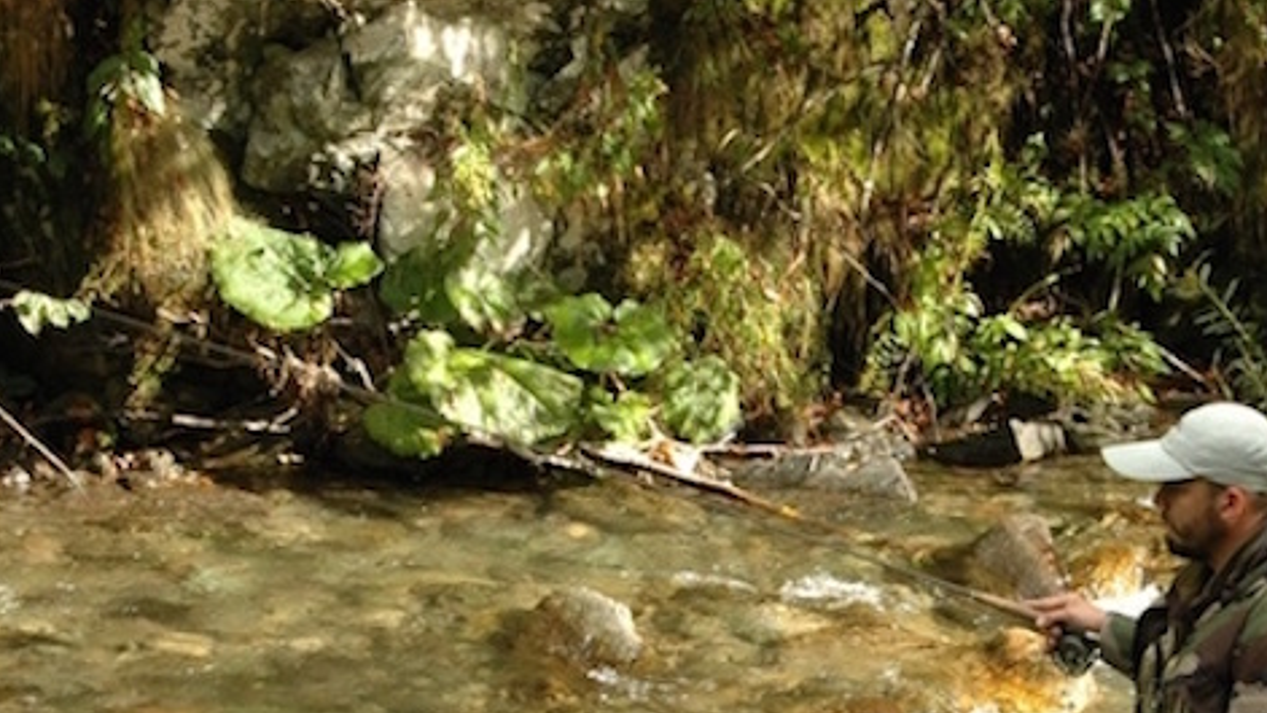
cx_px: 810
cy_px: 710
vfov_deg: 8.1
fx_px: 5040
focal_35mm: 150
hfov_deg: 14.3
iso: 250
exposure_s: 1/60
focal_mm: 50
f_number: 11
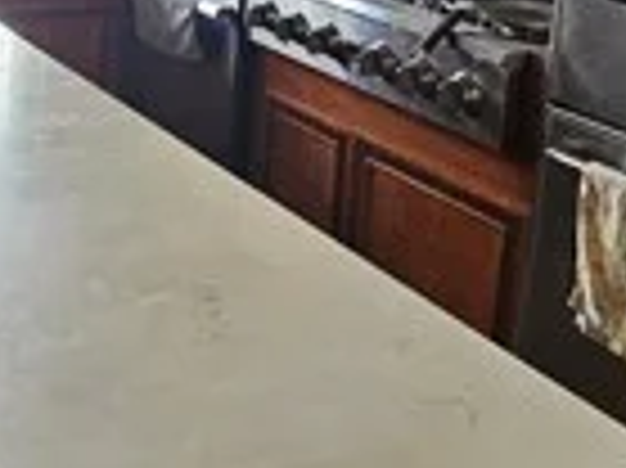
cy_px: -18
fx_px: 1084
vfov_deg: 23.2
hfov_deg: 31.0
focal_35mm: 60
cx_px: 86
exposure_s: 1/60
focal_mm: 2.2
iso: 400
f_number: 2.2
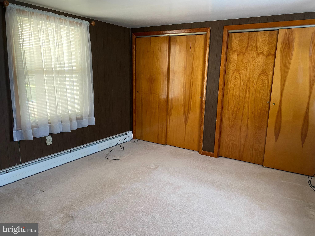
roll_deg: -1.3
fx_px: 237
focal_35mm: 26
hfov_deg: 67.3
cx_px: 158
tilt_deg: -13.2
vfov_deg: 53.1
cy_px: 118
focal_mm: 4.25
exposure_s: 1/60
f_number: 1.8
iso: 200
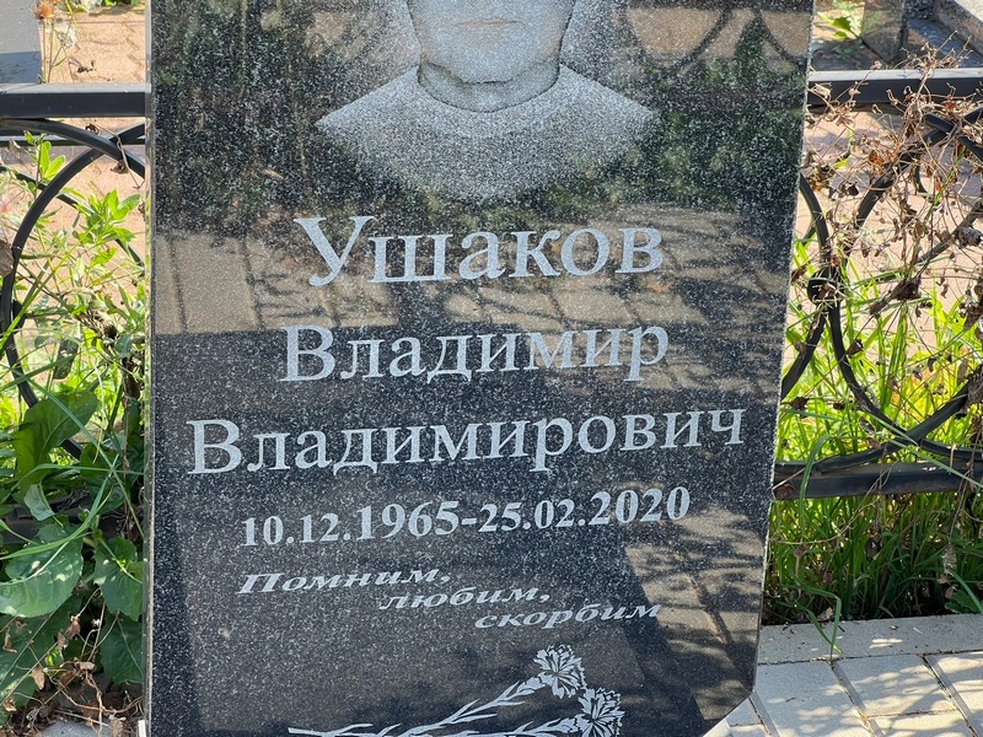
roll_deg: -0.3
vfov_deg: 19.1
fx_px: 2187
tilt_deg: -25.2
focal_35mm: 77
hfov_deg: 25.3
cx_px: 492
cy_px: 368
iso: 32
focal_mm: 9
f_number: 2.8
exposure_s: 1/99
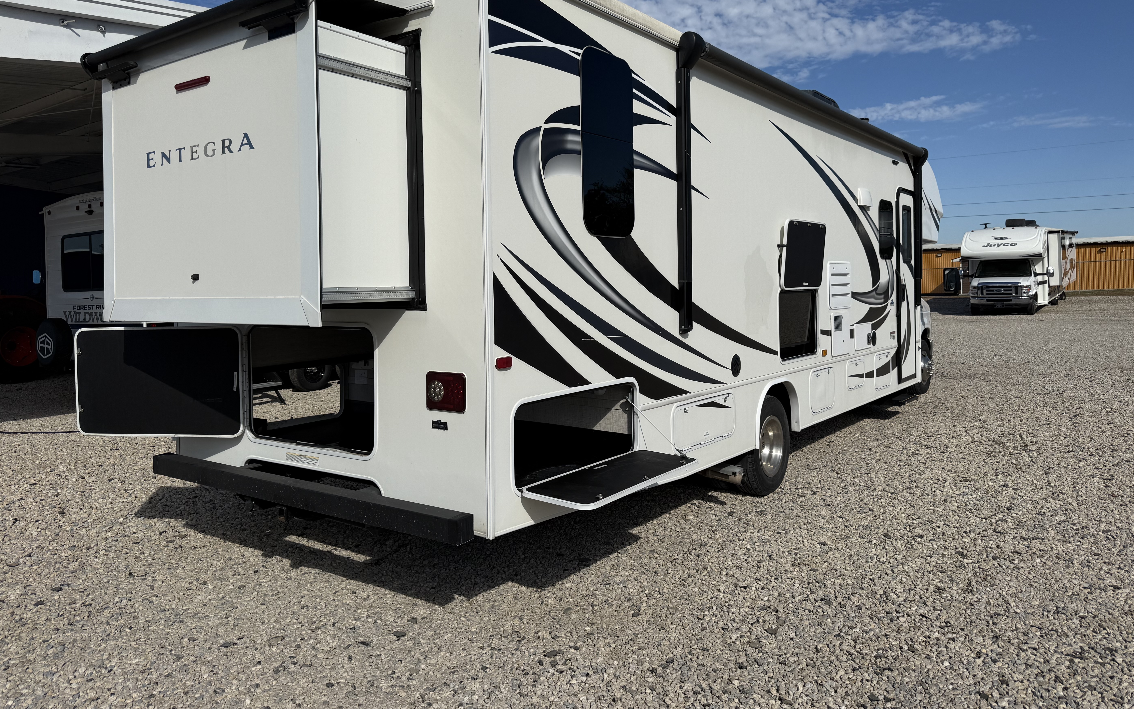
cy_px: 275
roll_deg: +0.9
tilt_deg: +0.2
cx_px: 570
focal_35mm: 26
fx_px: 804
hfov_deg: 70.4
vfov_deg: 47.3
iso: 80
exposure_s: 1/10309
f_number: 1.78
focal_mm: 6.76
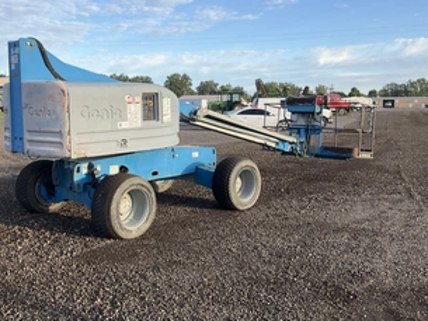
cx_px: 181
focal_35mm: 38
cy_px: 126
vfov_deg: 37.6
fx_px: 470
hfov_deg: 48.8
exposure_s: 1/962
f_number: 1.8
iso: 25
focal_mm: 3
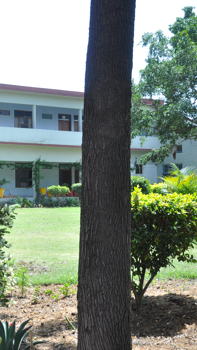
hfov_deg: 18.2
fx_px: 576
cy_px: 175
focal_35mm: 62
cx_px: -52
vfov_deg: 33.8
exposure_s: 1/320
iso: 200
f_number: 4
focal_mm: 26
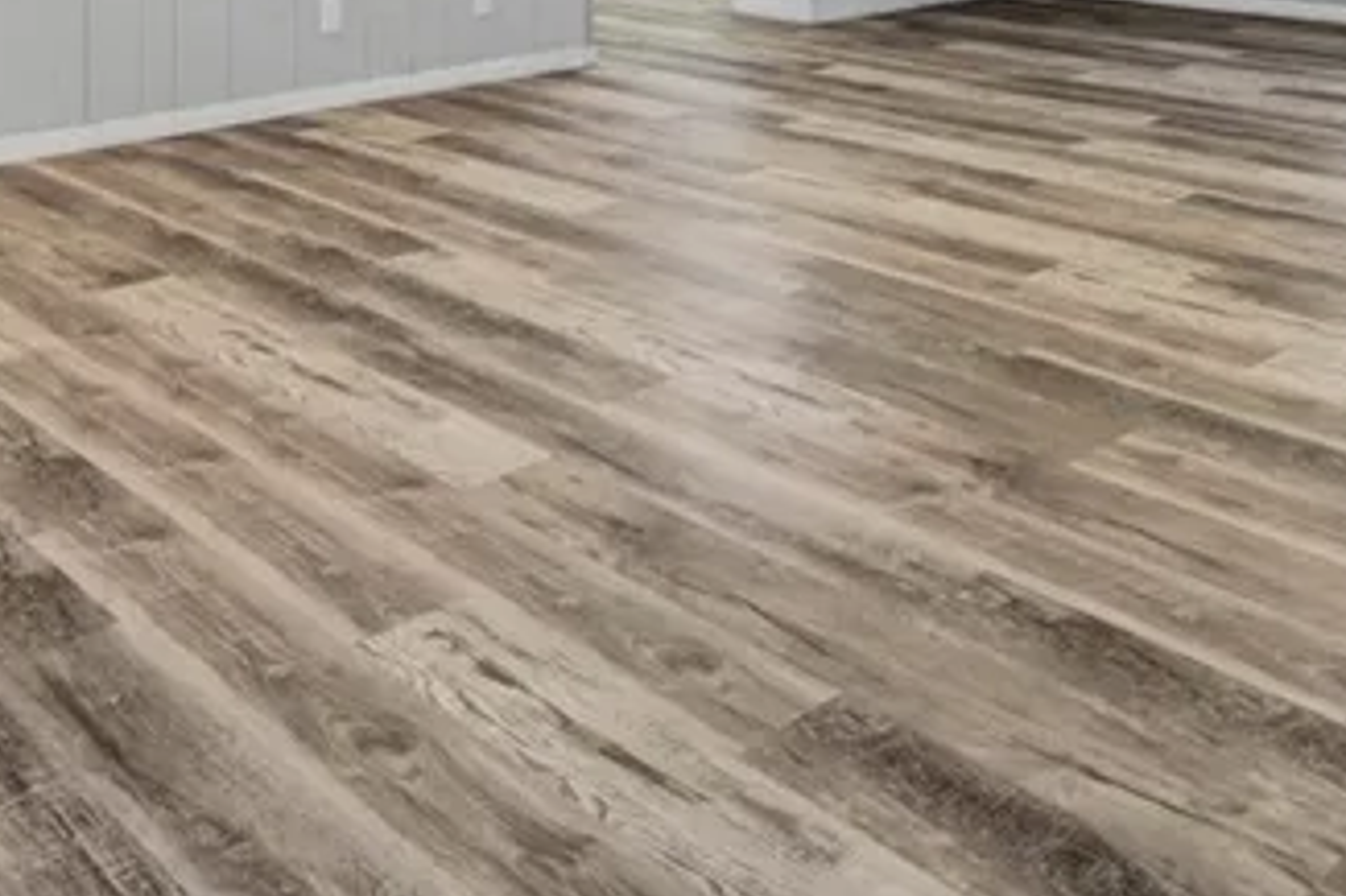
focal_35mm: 44
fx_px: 1644
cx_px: 615
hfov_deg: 44.5
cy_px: -275
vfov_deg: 26.0
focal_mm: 14
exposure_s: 1/8
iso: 800
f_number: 8
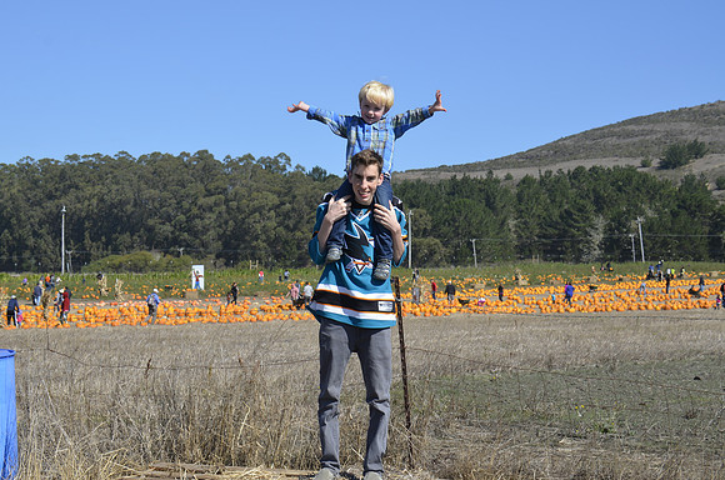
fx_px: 1507
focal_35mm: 75
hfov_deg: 27.0
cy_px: 240
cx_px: 362
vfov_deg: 18.1
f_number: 8
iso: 100
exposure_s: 1/250
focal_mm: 50
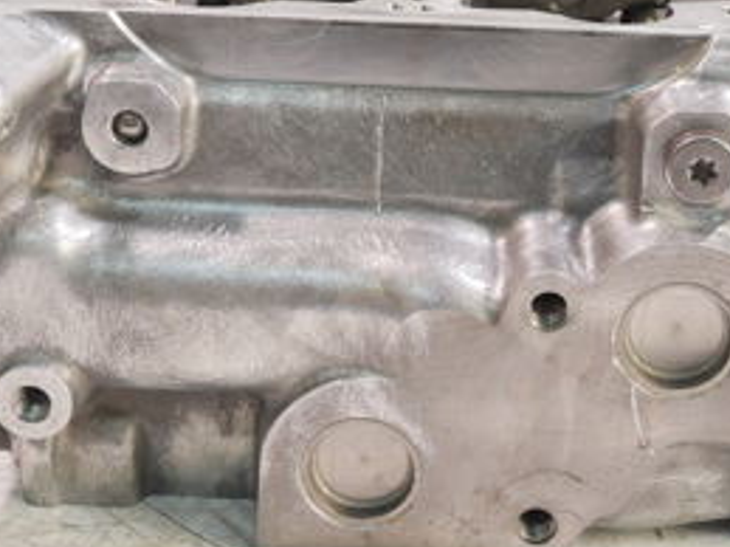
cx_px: 451
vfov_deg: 18.4
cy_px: 85
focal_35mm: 79
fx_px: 1665
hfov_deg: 24.7
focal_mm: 16
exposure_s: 1/60
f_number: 3.9
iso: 1000
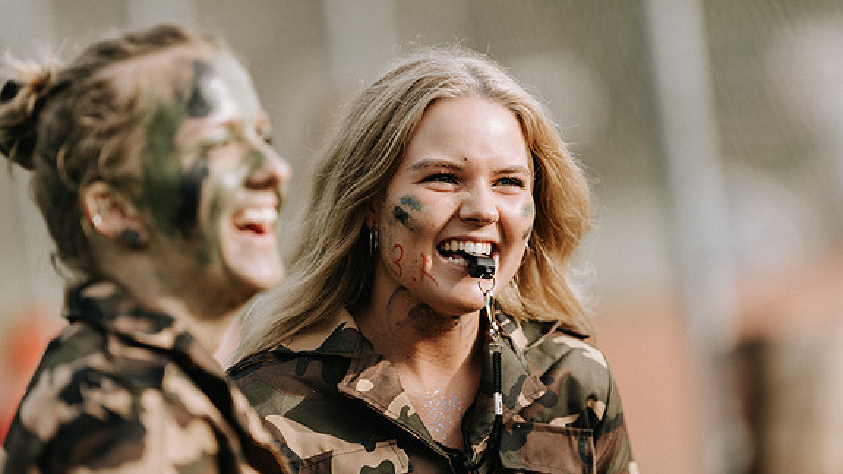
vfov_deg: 5.8
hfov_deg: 10.2
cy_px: 261
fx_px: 4716
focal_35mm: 211
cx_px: 422
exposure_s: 1/1600
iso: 100
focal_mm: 200
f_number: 2
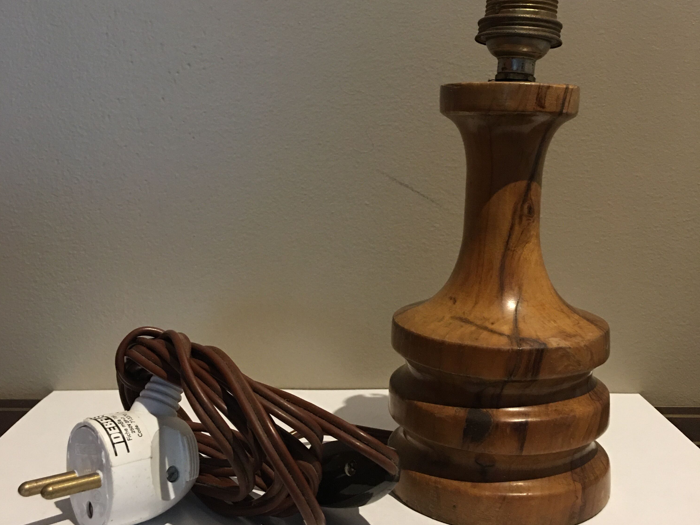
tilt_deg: -4.5
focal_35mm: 39
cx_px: 347
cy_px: 192
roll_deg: -0.6
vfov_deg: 36.6
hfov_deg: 47.9
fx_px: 789
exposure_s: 1/8
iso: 100
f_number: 2.2
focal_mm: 4.15
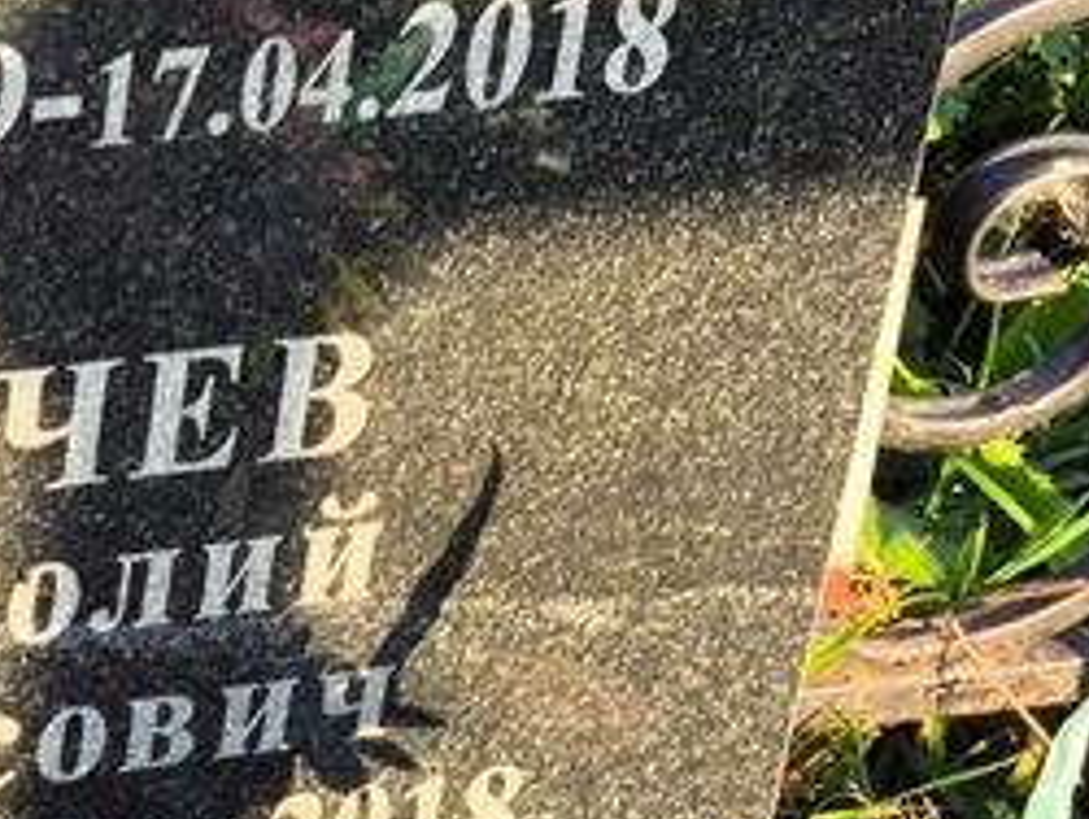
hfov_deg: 11.9
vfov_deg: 9.3
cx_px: -412
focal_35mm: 160
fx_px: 5038
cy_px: 305
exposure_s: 1/280
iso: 50
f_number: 1.7
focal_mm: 4.71
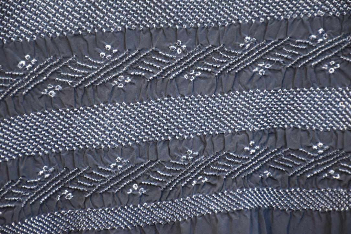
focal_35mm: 158
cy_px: 117
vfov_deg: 8.7
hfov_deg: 13.0
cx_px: 176
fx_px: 1536
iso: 5000
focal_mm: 105
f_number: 5.6
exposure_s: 1/60
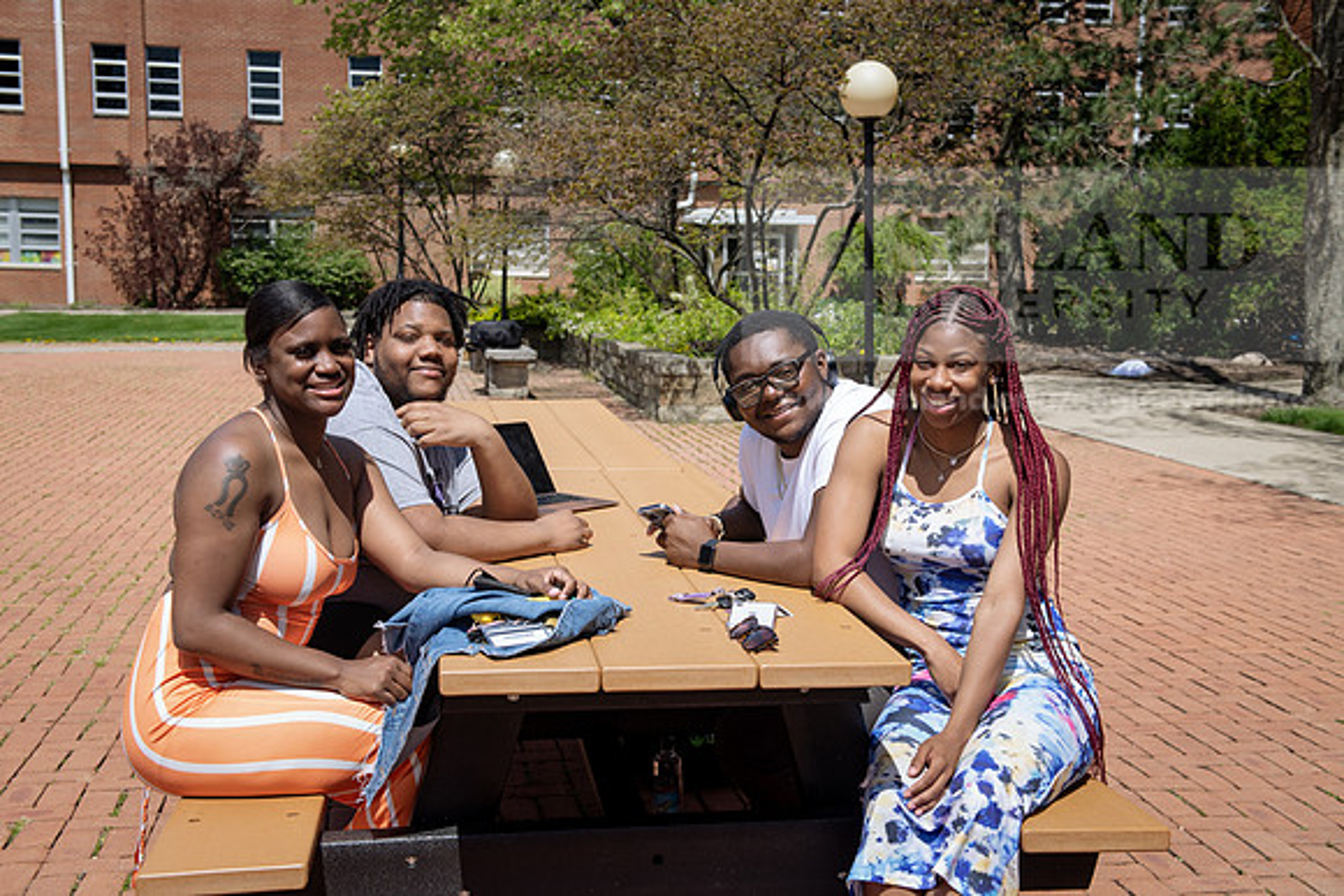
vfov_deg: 29.9
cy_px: 448
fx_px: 1680
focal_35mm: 45
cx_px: 672
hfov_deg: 43.6
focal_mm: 45
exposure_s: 1/400
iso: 125
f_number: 6.3
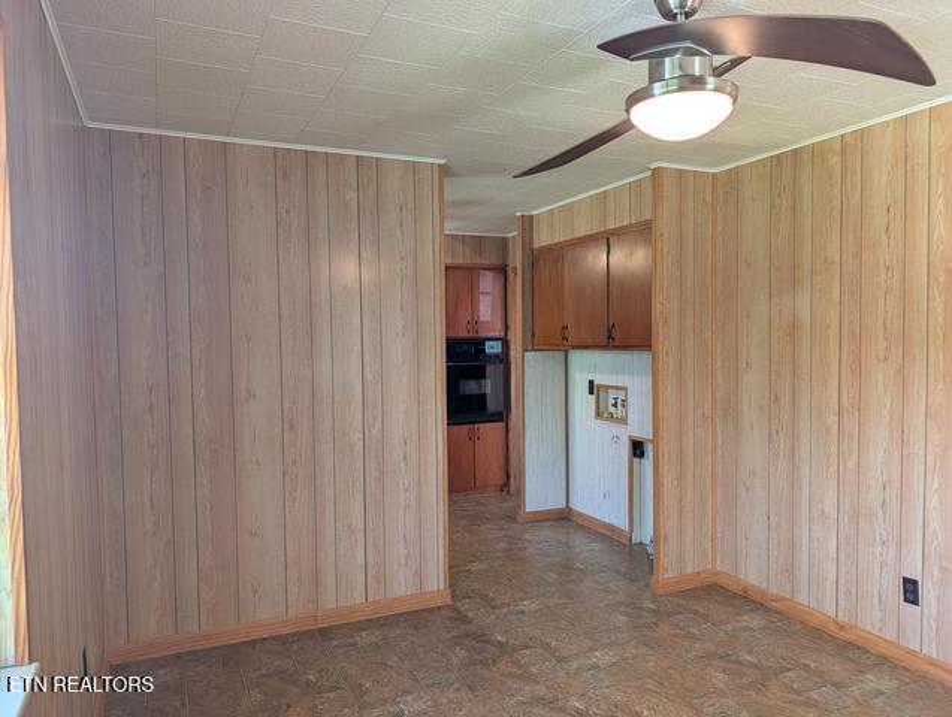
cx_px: 476
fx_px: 661
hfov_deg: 71.5
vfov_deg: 57.0
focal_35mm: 24
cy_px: 358
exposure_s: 1/60
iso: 76
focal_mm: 6.9
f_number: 1.68
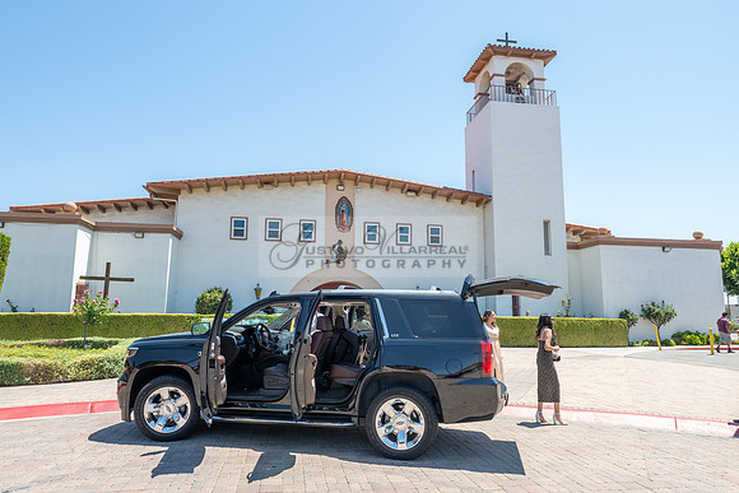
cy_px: 246
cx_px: 370
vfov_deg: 53.2
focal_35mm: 24
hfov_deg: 73.7
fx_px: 493
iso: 200
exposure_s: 1/125
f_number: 9
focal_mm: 24
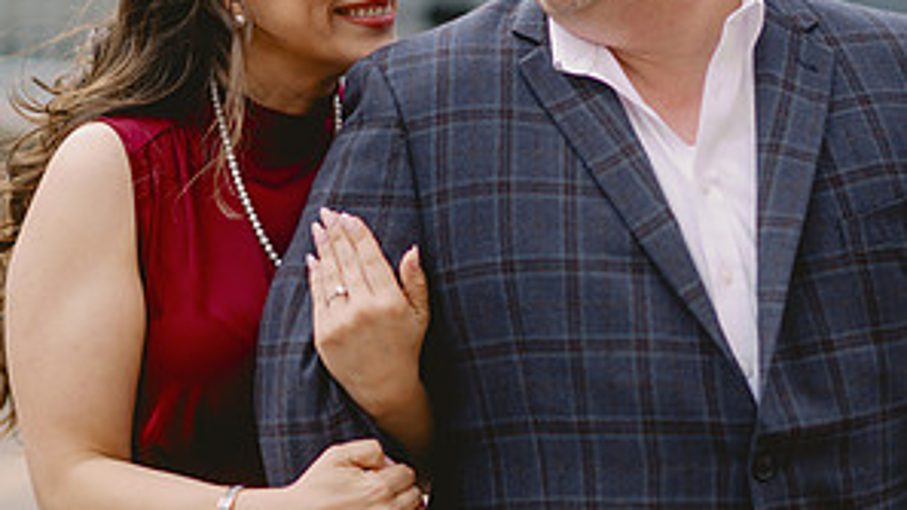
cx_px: 452
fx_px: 3246
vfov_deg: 9.0
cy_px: 250
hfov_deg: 15.9
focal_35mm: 135
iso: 200
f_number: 2
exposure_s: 1/640
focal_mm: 85
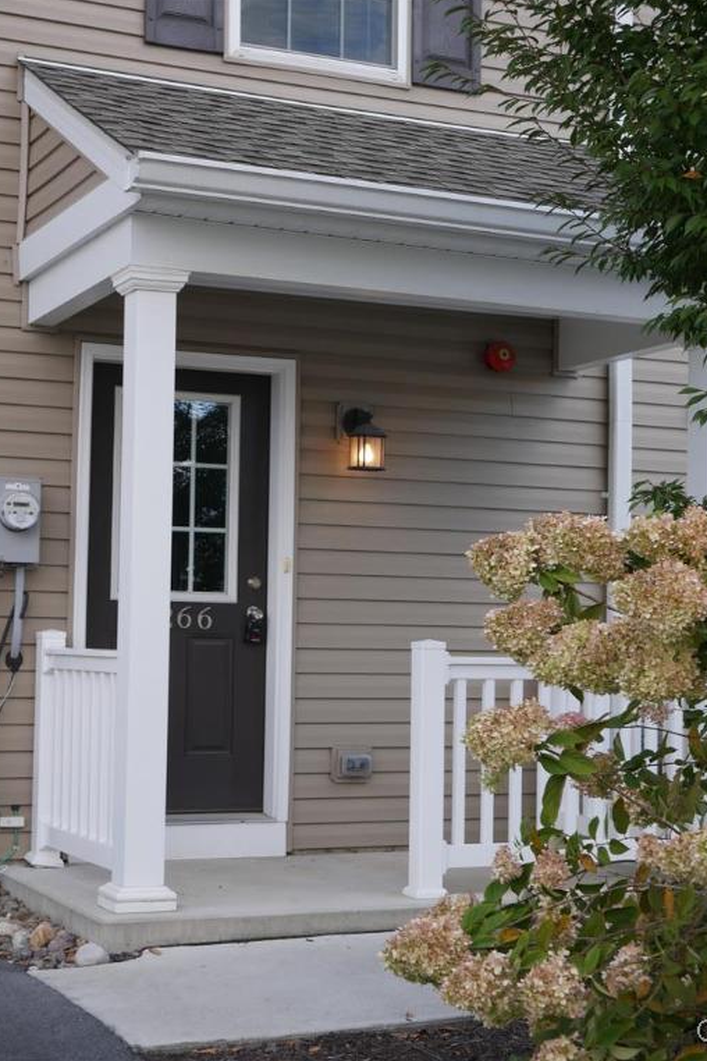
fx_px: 1915
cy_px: 528
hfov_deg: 20.9
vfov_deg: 31.0
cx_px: 384
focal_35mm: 65
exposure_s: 1/160
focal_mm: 31
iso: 200
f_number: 6.3
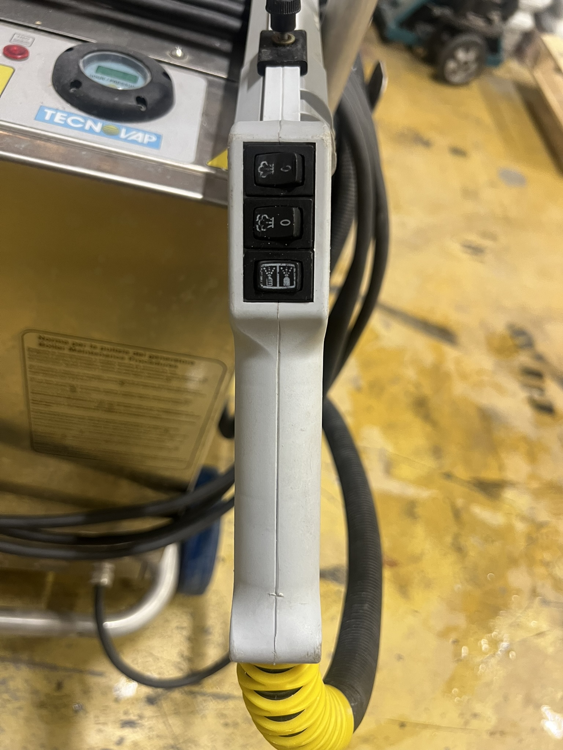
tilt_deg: -50.7
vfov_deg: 67.3
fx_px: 564
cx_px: 282
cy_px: 375
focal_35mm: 26
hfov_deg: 53.1
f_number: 1.5
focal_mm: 5.7
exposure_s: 1/96
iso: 125
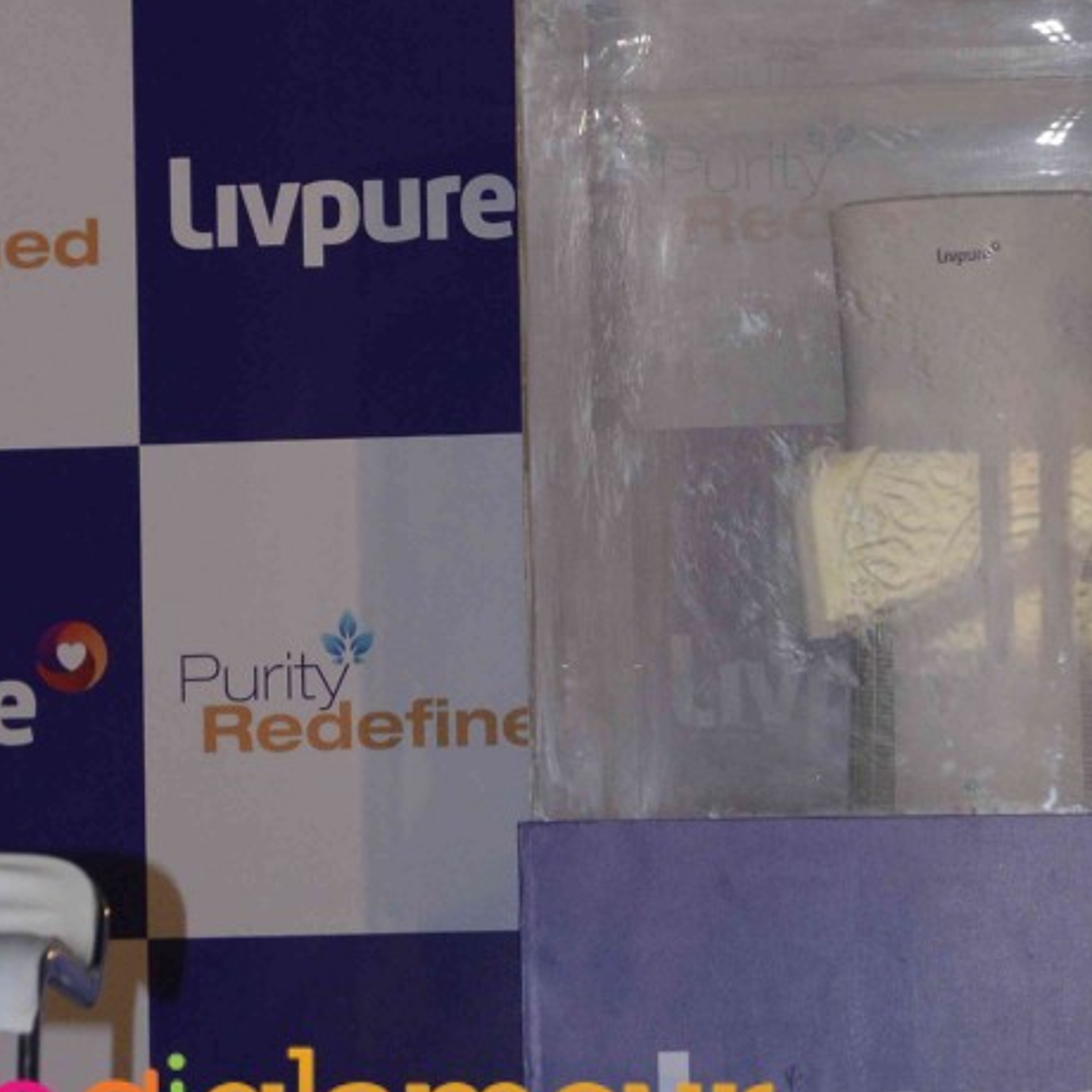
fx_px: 7138
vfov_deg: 8.7
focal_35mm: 200
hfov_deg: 8.7
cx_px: 247
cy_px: 408
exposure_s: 1/200
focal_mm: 48
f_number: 6.3
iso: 800
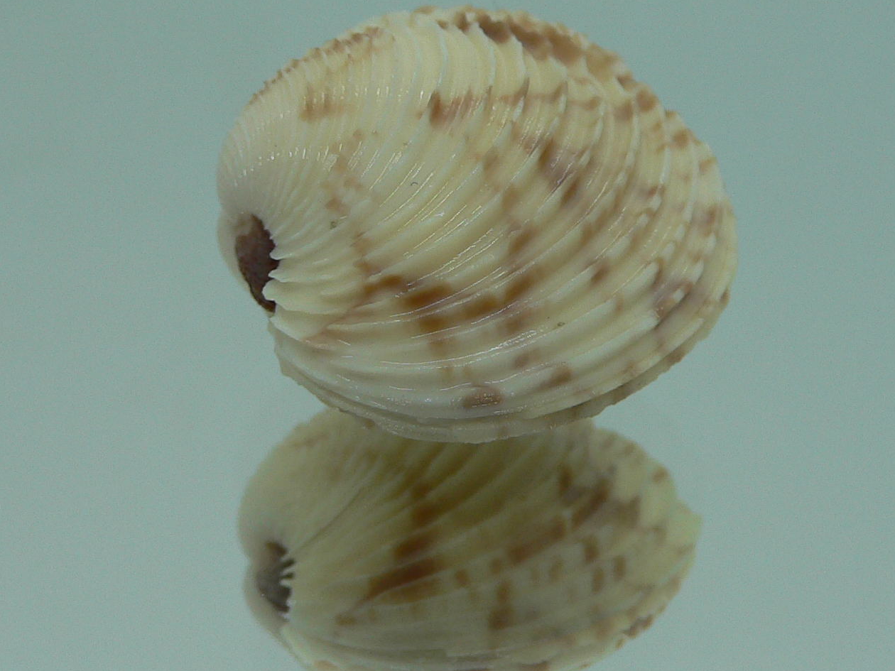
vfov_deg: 26.1
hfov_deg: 34.3
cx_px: 465
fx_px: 1448
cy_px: 313
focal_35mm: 56
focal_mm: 4.6
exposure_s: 1/60
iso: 80
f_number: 2.8
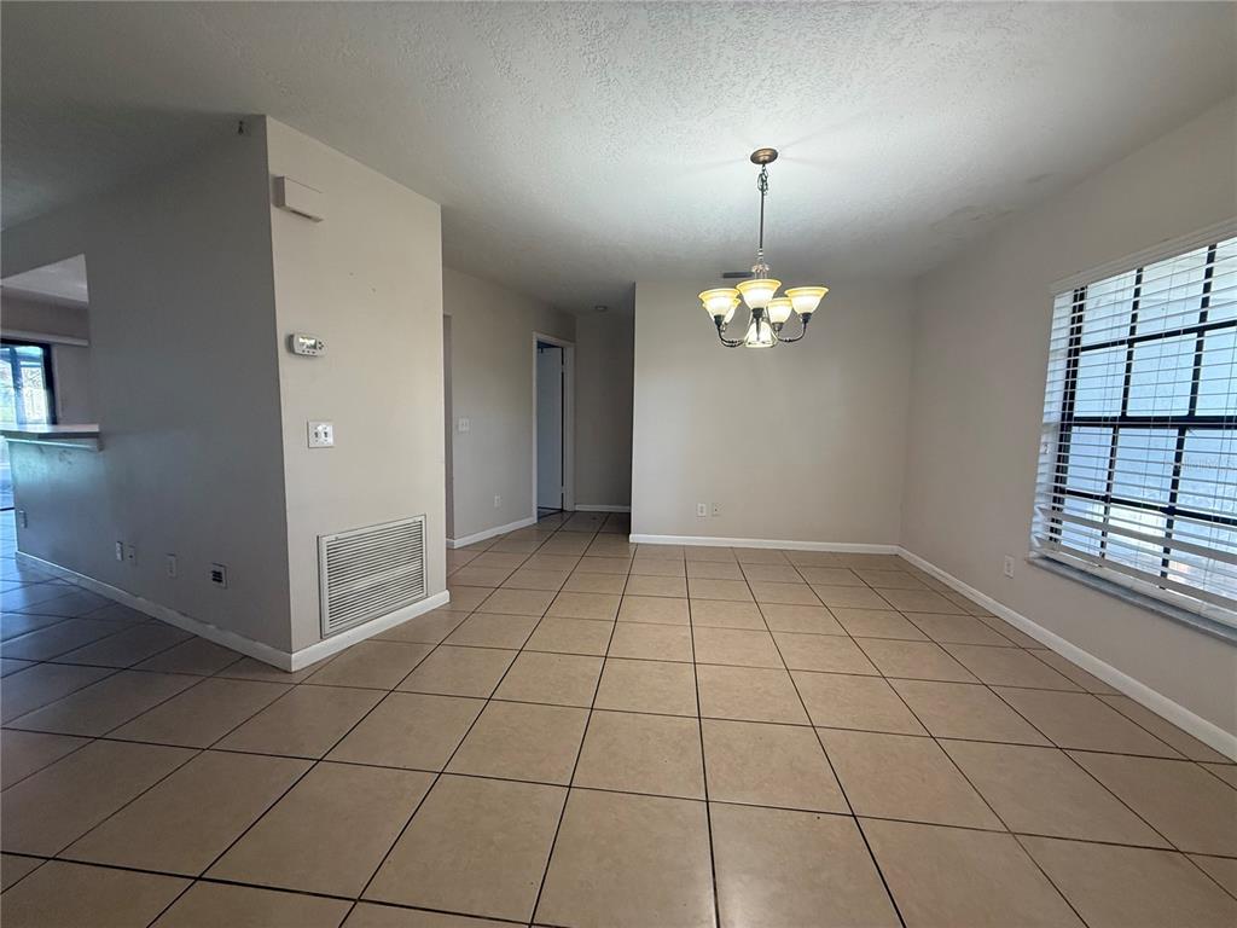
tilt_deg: -5.2
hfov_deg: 102.1
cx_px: 618
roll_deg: -1.2
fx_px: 500
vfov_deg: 85.7
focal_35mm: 14
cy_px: 464
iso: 320
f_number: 2.2
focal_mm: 2.22
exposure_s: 1/120
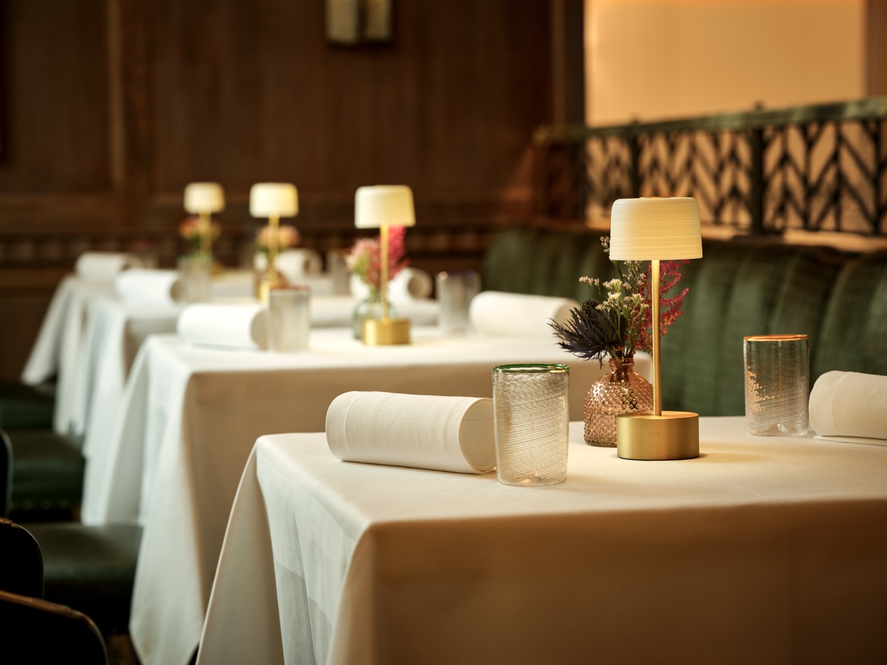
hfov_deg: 22.5
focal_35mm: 87
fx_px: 2229
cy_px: 332
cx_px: 444
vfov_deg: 17.0
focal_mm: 110
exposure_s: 1/15
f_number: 5.6
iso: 800
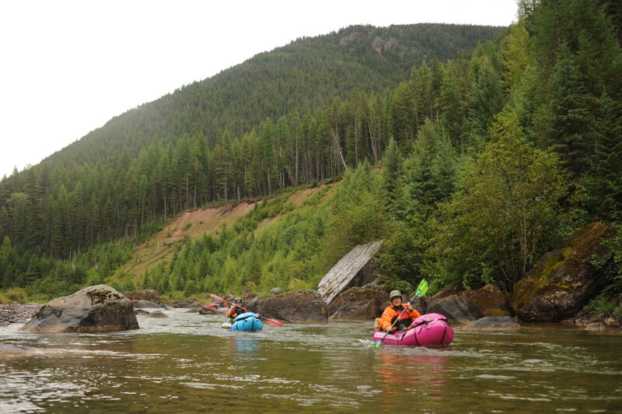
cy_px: 207
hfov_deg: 54.5
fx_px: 604
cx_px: 311
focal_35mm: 35
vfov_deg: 37.8
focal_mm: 35
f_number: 4.5
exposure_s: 1/200
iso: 400
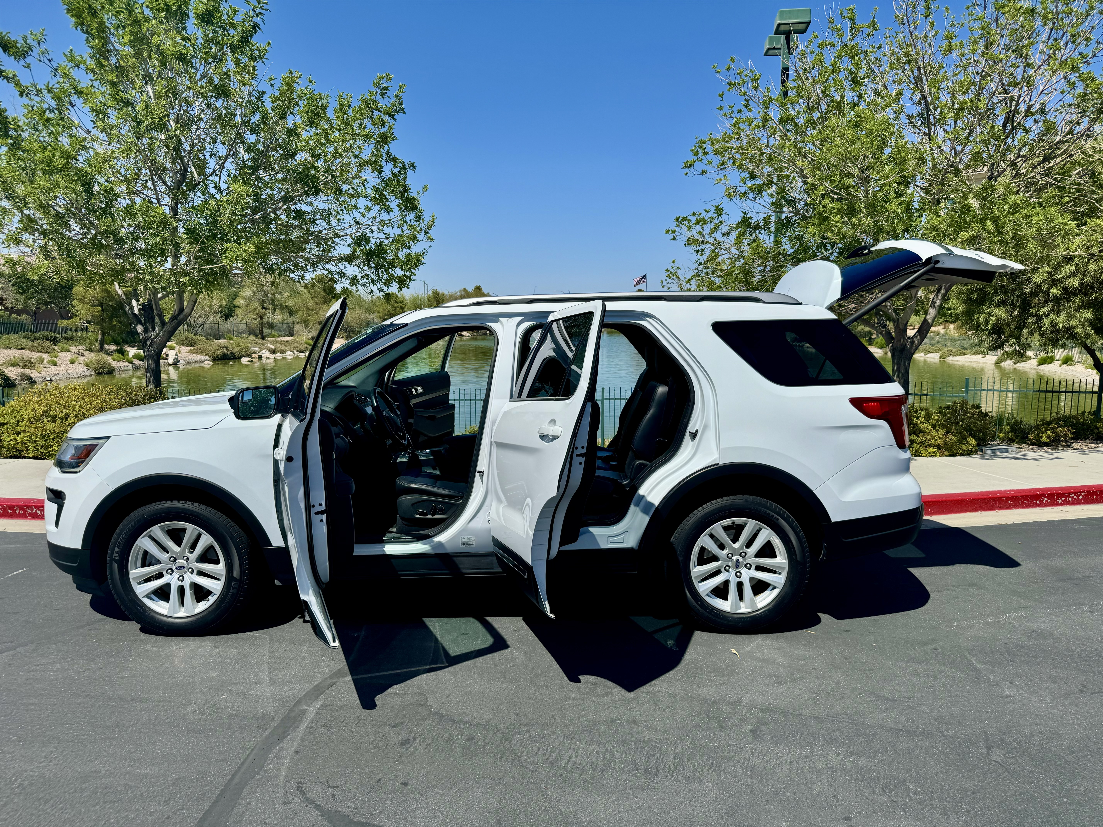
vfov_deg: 56.8
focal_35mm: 24
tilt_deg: -7.7
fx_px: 765
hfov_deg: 71.6
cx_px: 552
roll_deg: -0.7
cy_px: 414
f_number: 1.78
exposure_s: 1/7092
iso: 80
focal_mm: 6.76
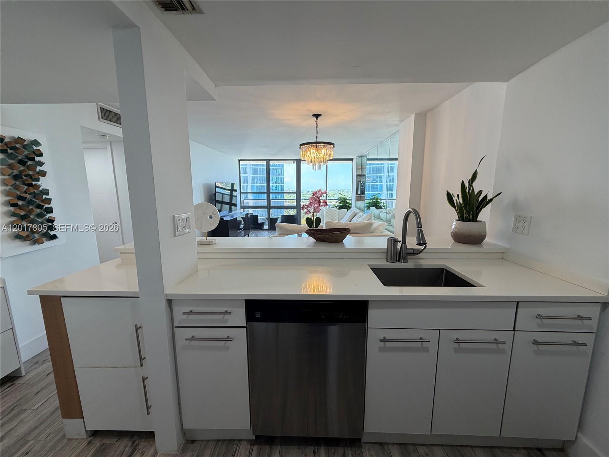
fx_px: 246
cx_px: 304
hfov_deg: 102.1
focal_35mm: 14
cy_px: 228
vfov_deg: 85.7
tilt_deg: -9.3
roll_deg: +0.3
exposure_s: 1/120
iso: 100
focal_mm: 2.22
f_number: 2.2
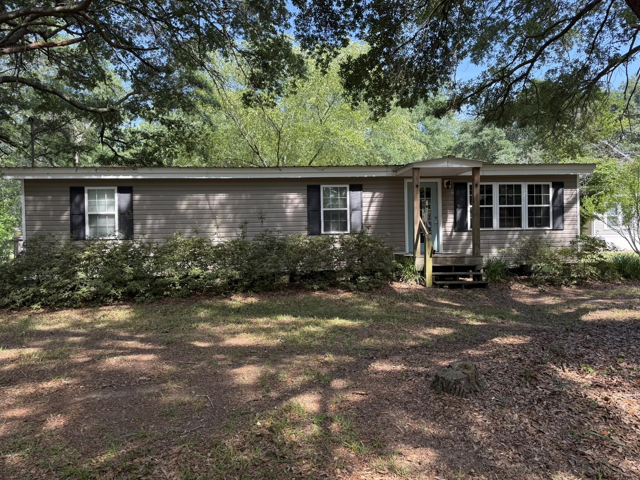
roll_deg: +1.2
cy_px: 240
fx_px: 444
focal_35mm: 24
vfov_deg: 56.8
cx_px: 320
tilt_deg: +1.4
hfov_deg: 71.6
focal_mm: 6.76
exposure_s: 1/507
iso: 80
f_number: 1.78
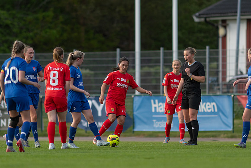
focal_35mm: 600
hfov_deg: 3.4
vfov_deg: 2.3
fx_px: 4184
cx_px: 126
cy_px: 84
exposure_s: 1/1600
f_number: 3.2
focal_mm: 300
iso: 280
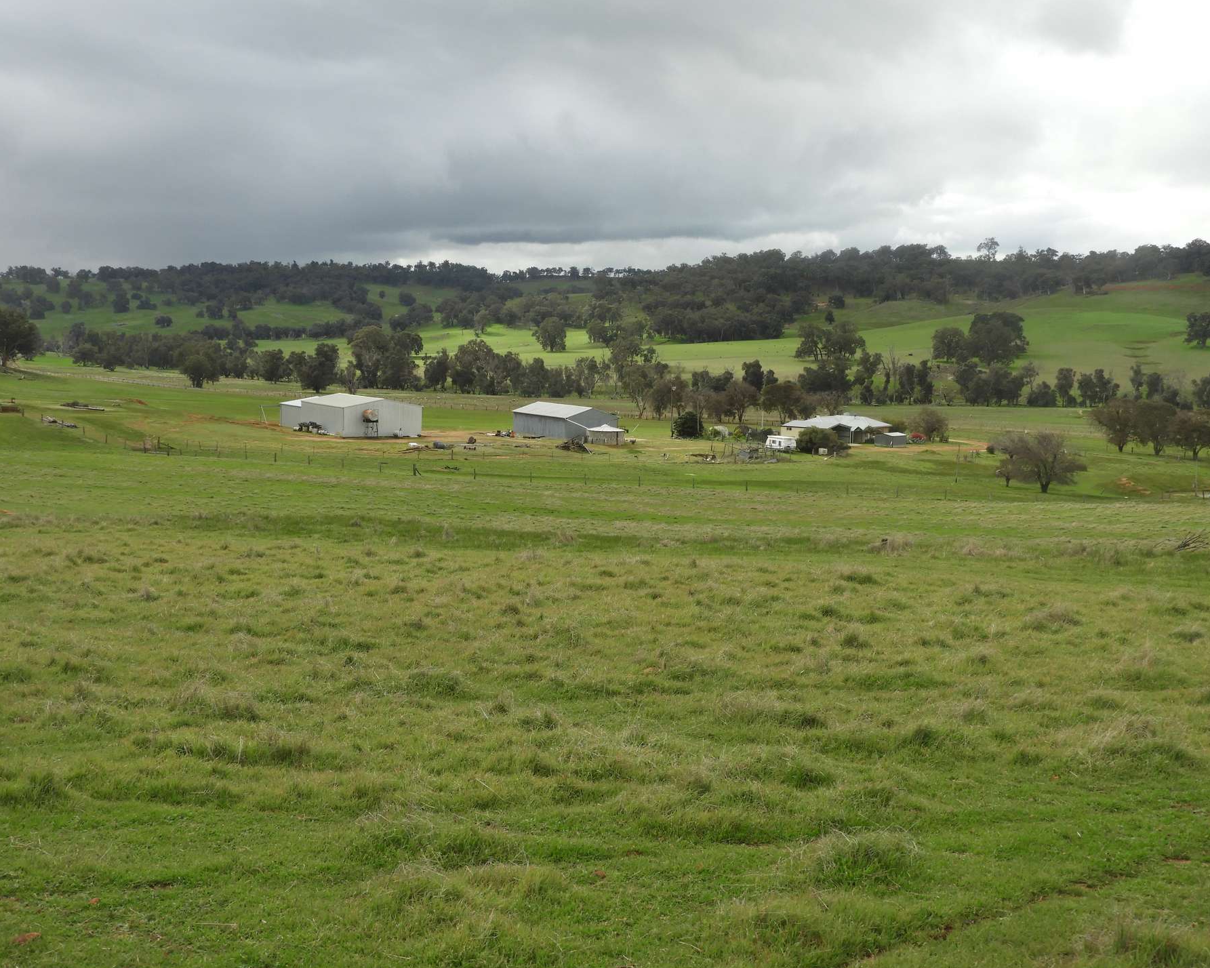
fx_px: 1504
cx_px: 616
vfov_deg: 35.7
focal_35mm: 42
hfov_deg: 43.8
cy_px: 486
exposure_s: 1/500
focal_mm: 7.2
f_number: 3.8
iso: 100
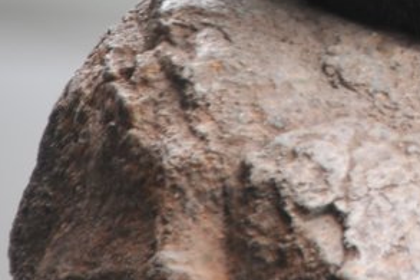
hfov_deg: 1.3
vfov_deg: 0.8
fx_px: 19075
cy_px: -215
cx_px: 642
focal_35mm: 1636
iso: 200
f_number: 5.6
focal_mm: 300
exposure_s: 1/80
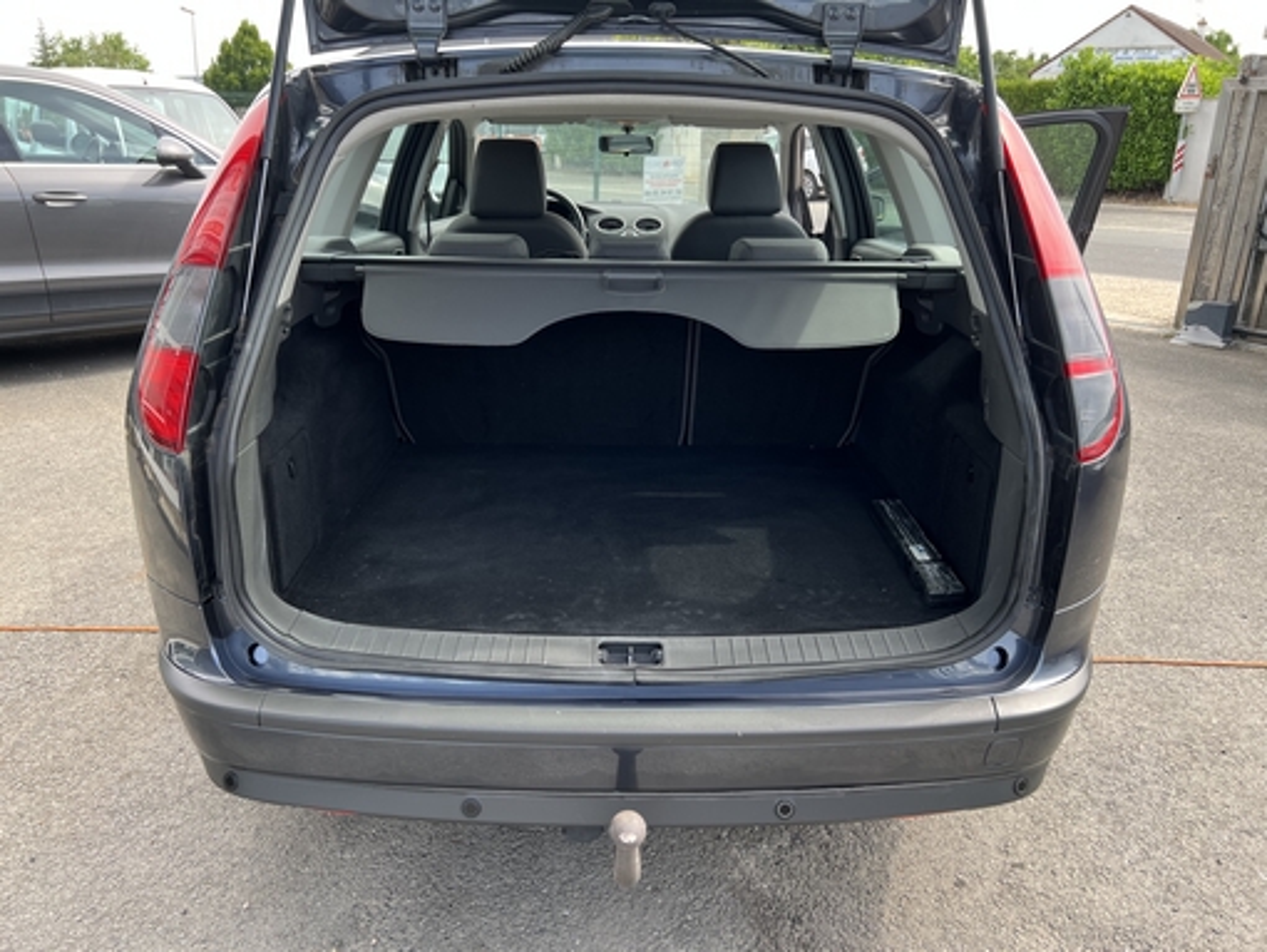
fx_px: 952
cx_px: 634
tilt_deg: -20.3
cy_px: 476
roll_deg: -1.3
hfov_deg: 67.3
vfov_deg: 53.1
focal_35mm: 26
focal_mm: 5.7
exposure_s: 1/340
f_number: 1.5
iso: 50
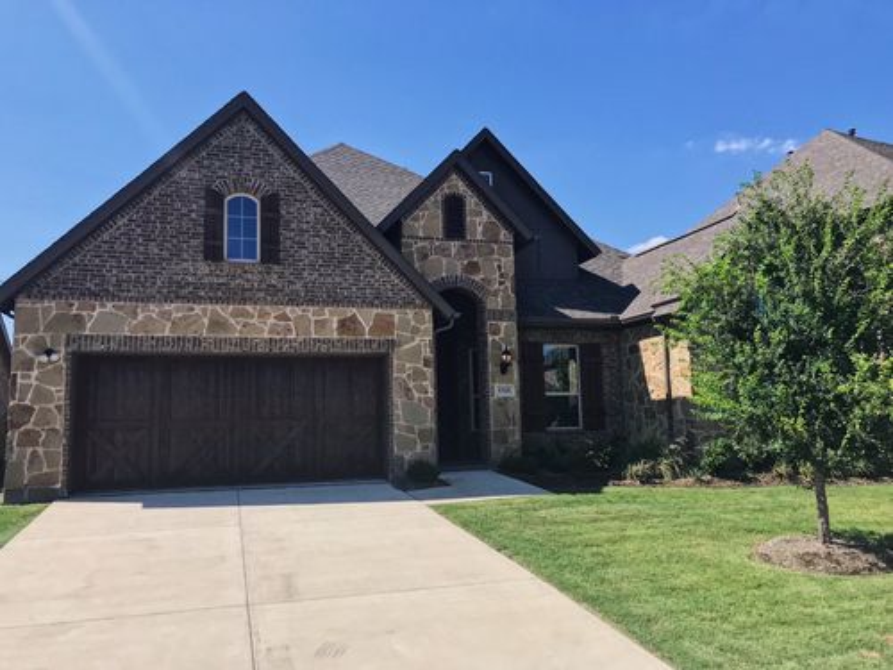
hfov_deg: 63.4
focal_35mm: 28
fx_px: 722
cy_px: 335
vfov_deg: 49.7
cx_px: 446
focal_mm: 3.99
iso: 20
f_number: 1.8
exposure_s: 1/2457
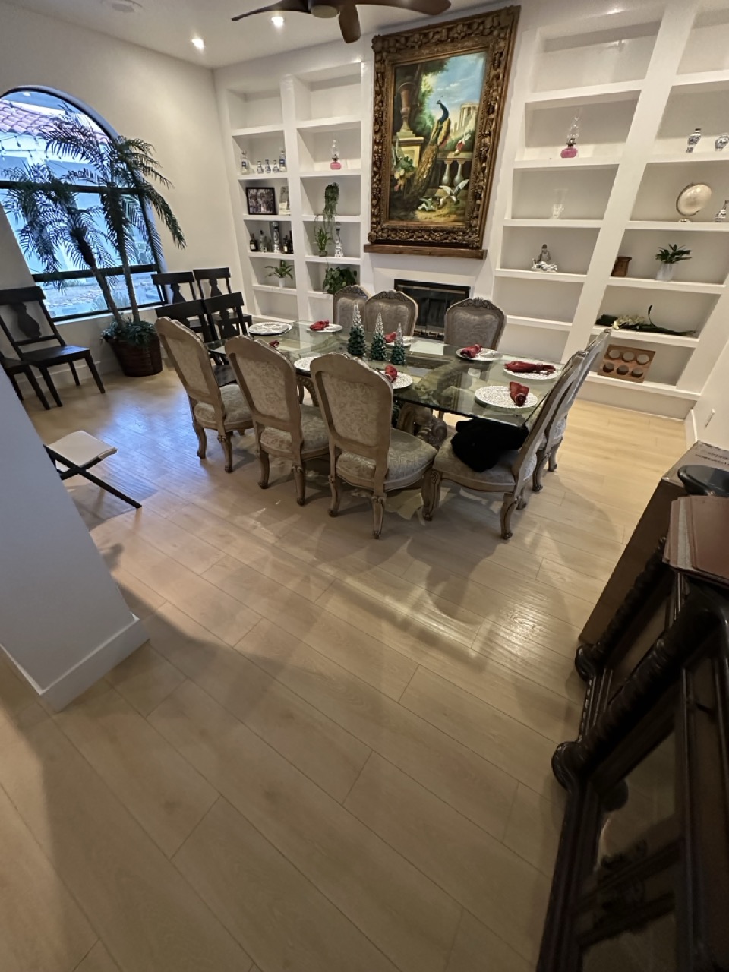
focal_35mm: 14
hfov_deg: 85.7
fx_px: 393
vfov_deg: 102.1
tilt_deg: -34.6
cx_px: 364
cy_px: 486
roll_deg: -1.1
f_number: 2.2
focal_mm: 2.22
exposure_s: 1/60
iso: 640
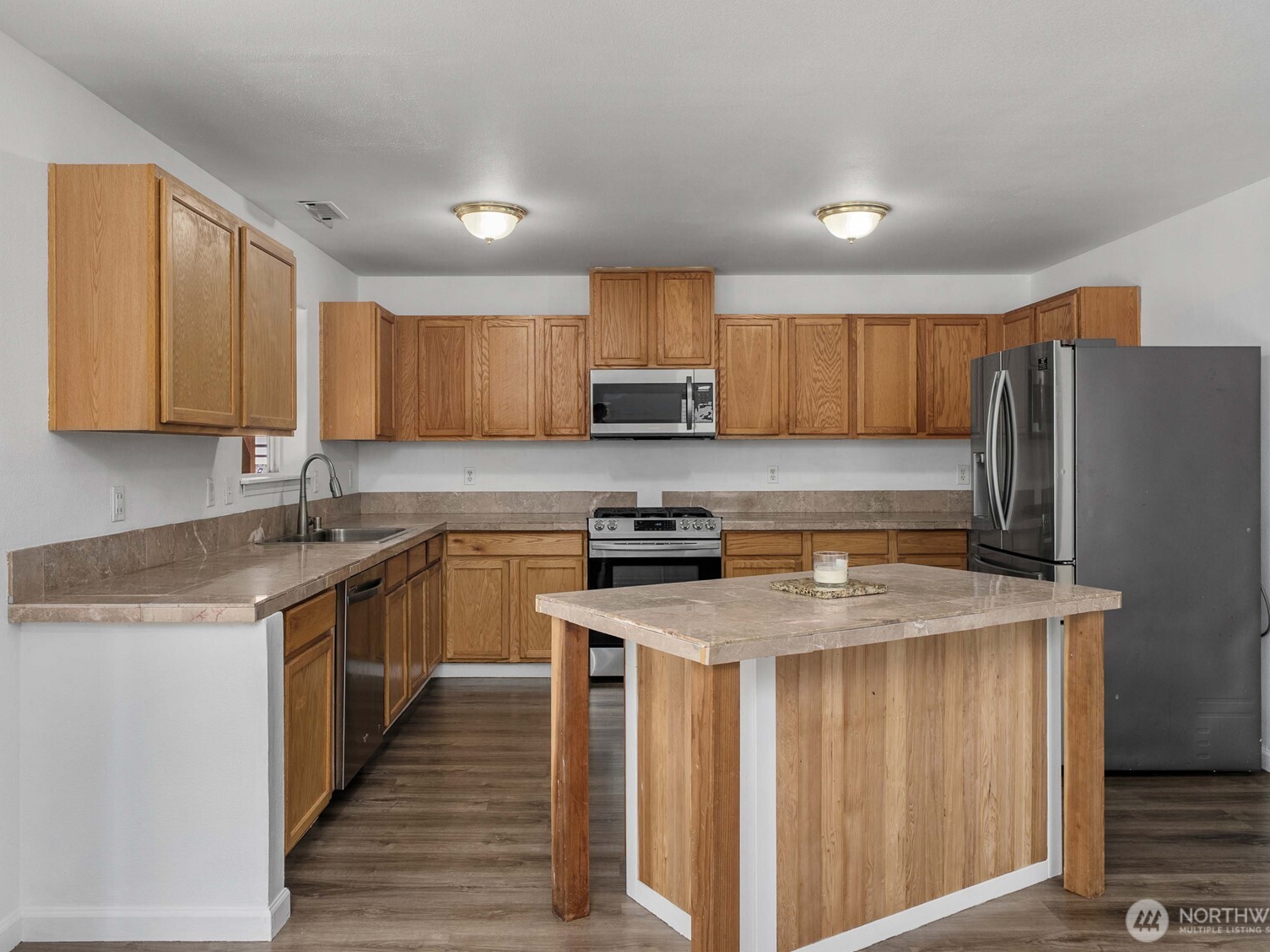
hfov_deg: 67.3
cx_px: 616
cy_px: 476
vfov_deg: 53.1
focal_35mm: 26
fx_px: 954
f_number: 7.1
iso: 1000
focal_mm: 24
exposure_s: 1/10
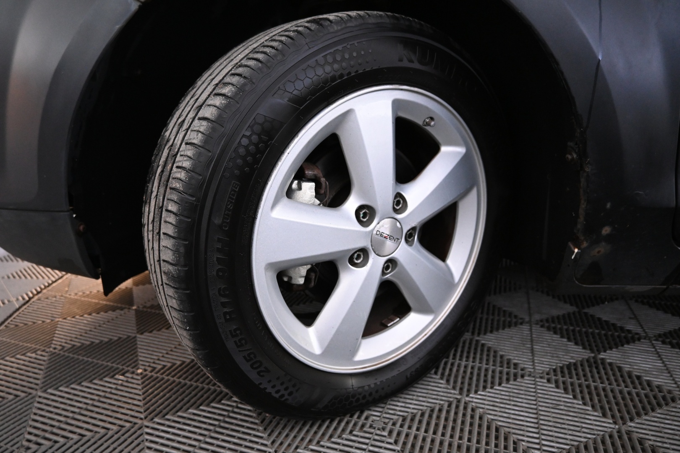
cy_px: 226
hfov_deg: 73.7
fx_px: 453
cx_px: 340
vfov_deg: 53.1
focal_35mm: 24
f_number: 3.5
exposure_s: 1/25
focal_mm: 16
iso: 2200
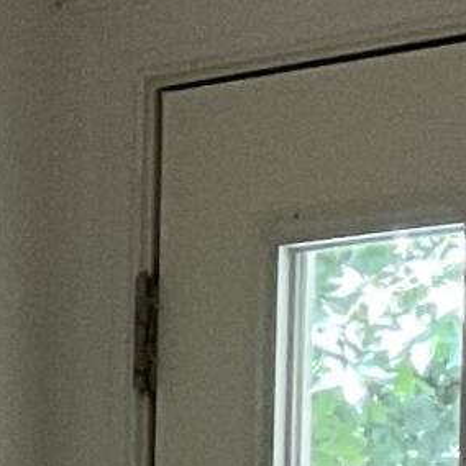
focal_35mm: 271
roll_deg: +1.6
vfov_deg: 6.1
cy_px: 1216
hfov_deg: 5.3
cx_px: -1744
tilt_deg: -7.6
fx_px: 4127
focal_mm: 3
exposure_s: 1/60
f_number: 1.8
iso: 50
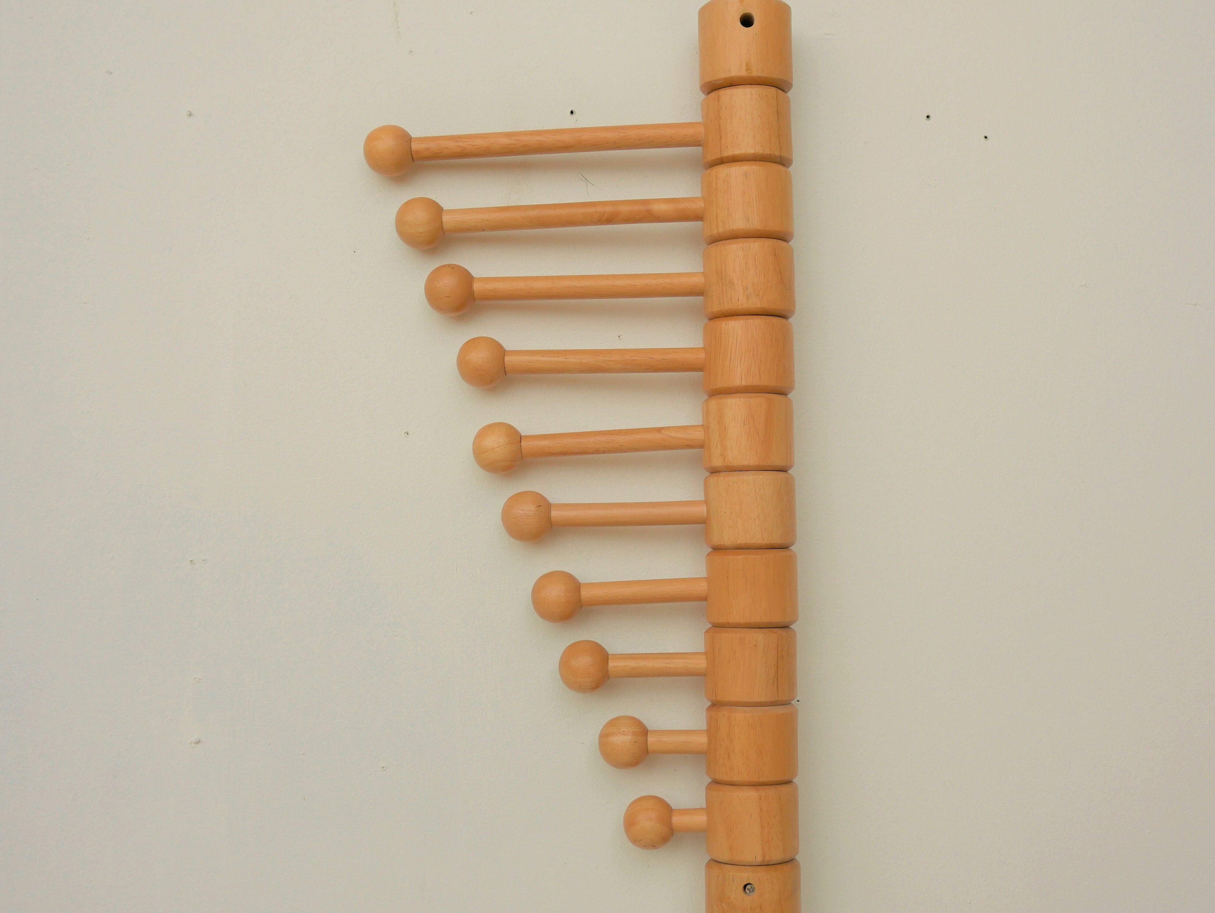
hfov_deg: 41.2
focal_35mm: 46
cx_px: 680
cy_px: 469
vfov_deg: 31.5
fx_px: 1615
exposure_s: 1/800
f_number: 4.5
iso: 200
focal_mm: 20
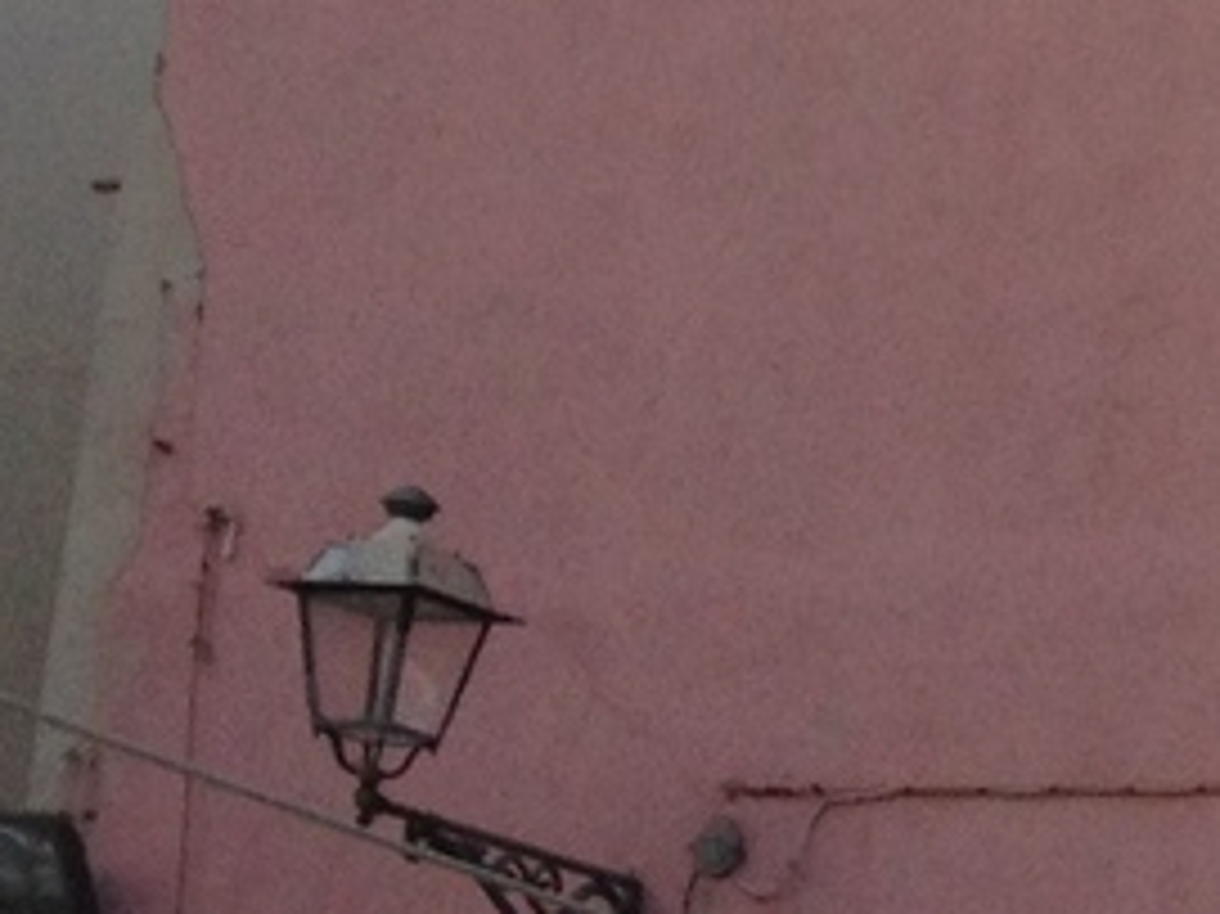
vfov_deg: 7.1
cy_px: 869
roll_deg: -1.3
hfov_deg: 8.2
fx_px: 7292
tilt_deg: +9.2
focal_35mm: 207
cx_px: 3547
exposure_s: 1/120
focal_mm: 4.28
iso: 50
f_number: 2.4
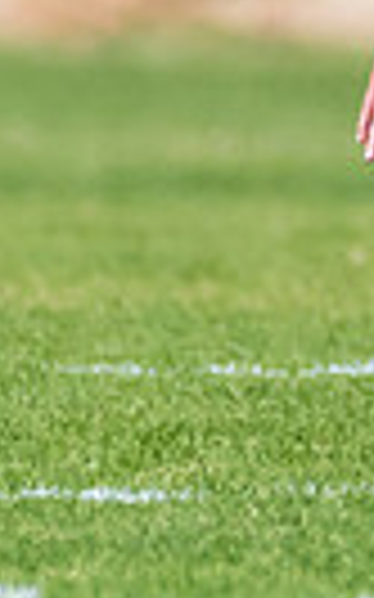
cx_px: 1060
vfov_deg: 0.5
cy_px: 522
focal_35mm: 3933
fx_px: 64210
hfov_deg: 0.3
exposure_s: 1/2500
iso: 800
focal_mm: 460
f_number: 6.3
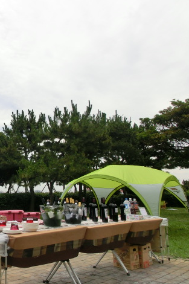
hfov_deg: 35.0
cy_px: 143
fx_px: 268
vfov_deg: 55.8
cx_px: -2
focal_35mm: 34
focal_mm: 4.24
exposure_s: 1/320
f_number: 7.9
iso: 100
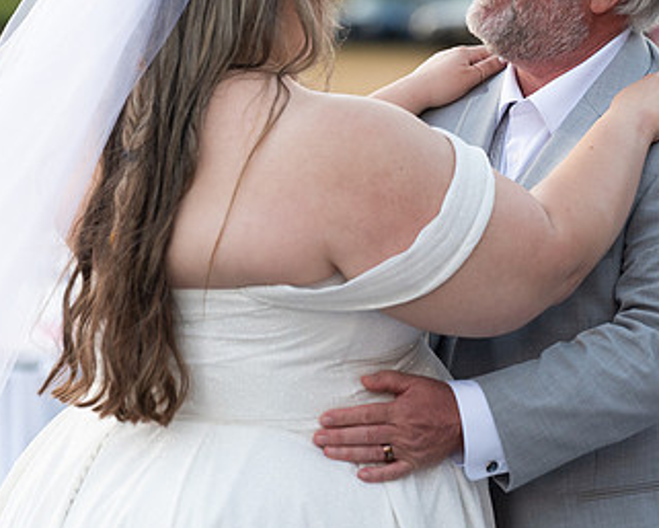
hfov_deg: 8.4
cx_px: 400
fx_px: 4468
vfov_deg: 6.8
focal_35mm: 229
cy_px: 165
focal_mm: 135
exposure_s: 1/500
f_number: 4
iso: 1600
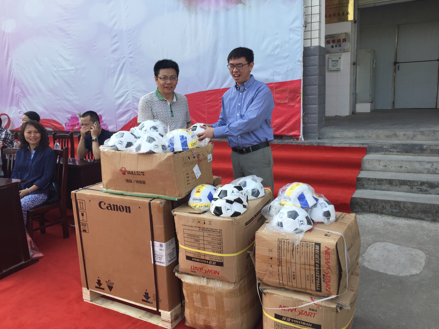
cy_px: 164
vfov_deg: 48.2
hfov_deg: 61.7
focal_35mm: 29
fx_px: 368
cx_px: 220
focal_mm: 4.15
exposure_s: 1/618
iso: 32
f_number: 2.2
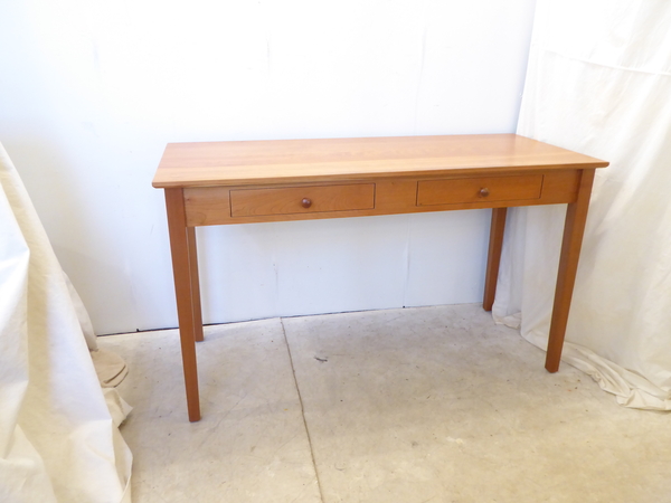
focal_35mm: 27
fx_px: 523
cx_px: 336
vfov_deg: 51.4
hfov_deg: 65.3
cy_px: 252
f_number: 3.4
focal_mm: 4.7
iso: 400
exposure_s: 1/8
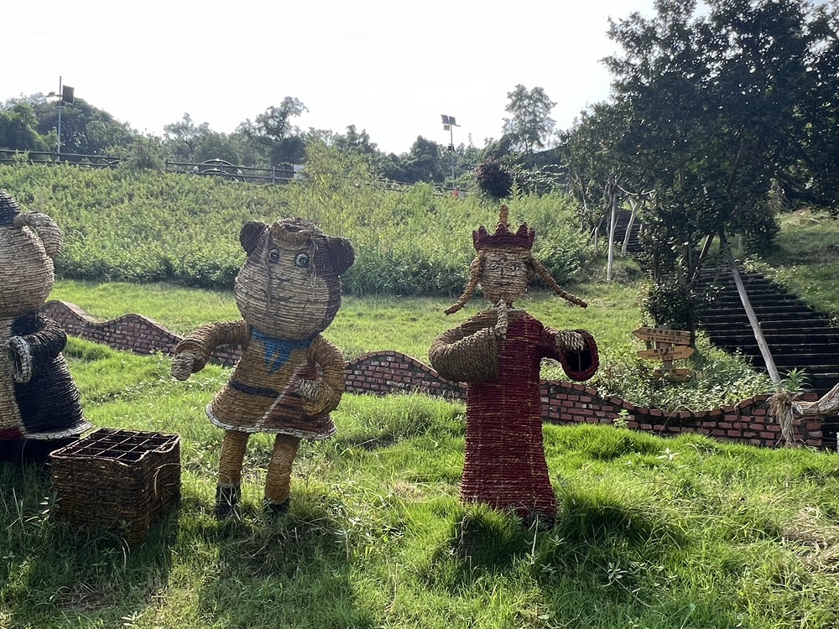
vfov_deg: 53.0
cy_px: 340
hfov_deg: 67.1
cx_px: 368
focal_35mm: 26
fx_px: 630
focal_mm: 1.57
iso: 32
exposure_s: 1/1004
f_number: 1.8
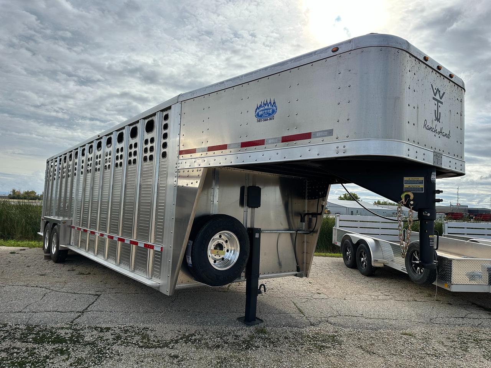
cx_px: 246
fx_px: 340
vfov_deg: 56.8
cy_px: 184
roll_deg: -1.7
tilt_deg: +4.1
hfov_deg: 71.6
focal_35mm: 24
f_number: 1.78
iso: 80
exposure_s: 1/6623
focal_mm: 6.86
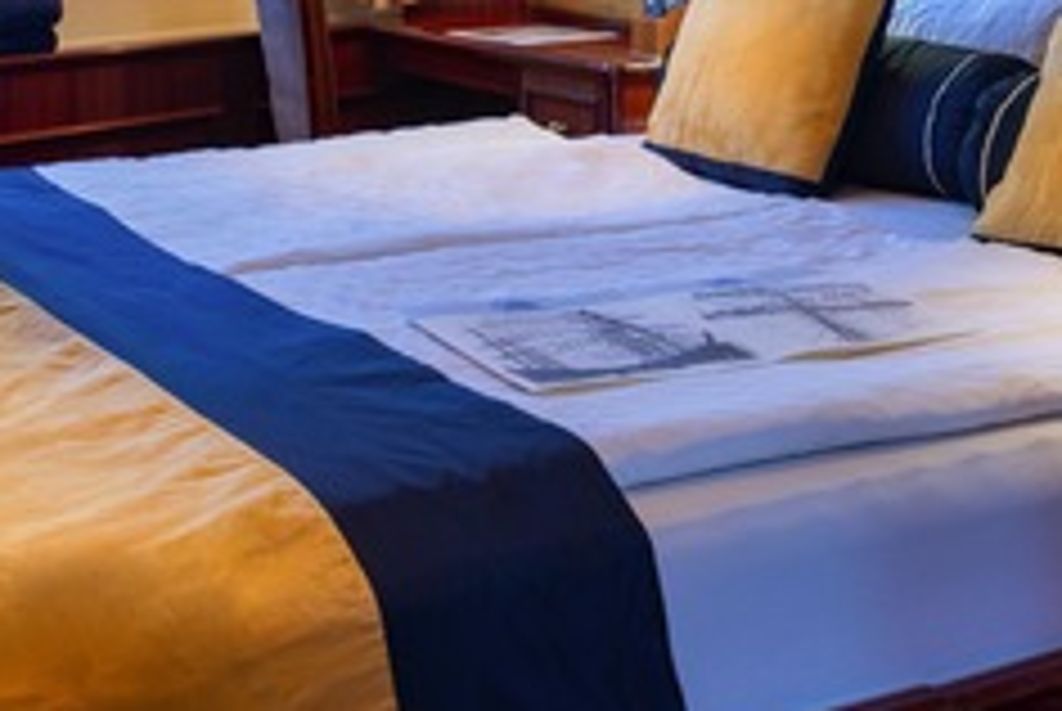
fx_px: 1979
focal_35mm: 67
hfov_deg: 29.4
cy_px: 162
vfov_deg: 20.2
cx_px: 828
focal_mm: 24
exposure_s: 1/3
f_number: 11
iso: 400
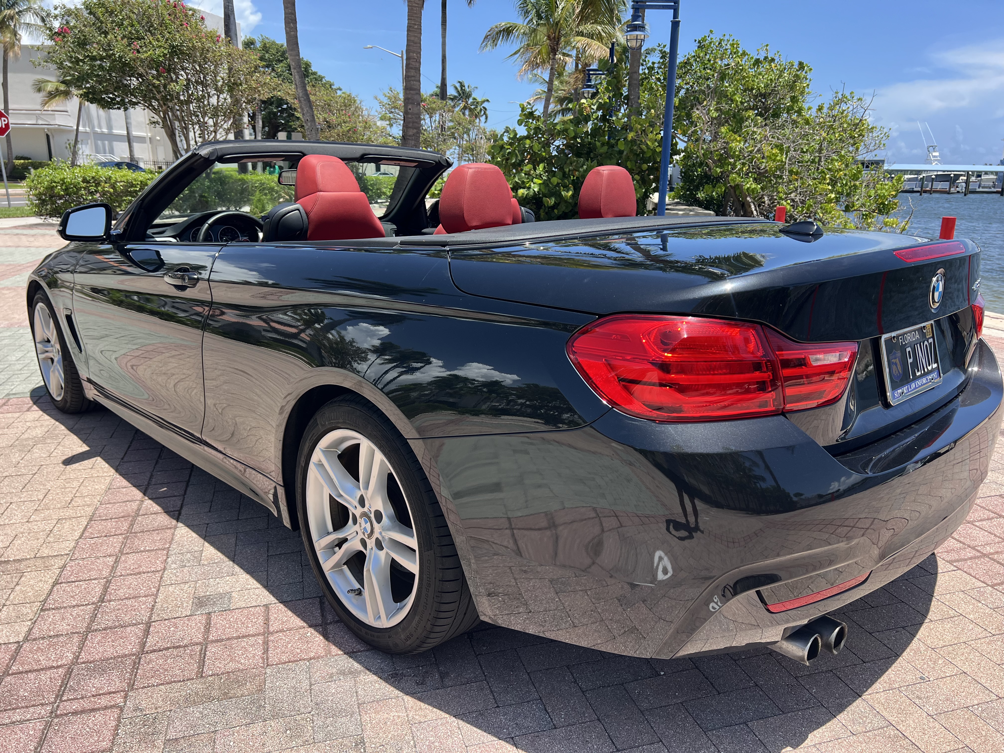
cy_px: 376
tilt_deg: -15.5
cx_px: 502
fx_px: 754
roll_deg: -1.4
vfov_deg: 53.1
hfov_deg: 67.3
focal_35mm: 26
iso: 50
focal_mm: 5.7
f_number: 1.5
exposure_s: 1/1645
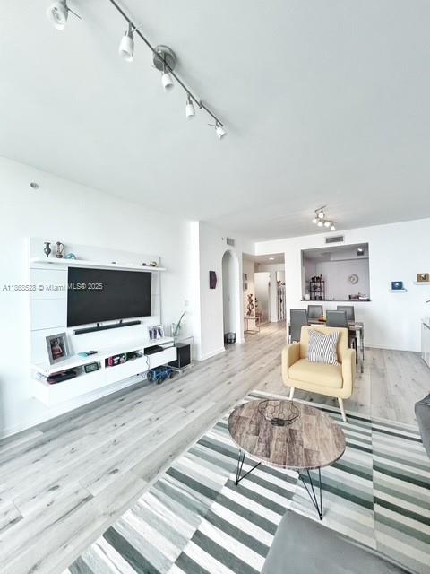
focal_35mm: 13
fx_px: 215
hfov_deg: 89.9
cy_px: 287
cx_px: 215
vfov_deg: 106.2
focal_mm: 1.57
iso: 200
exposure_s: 1/120
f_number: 1.8
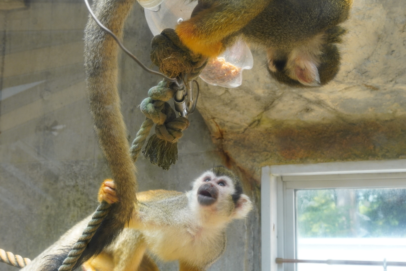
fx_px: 592
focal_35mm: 52
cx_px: 203
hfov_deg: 37.8
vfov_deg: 25.8
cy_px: 136
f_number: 14
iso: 1000
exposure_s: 1/60
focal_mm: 35
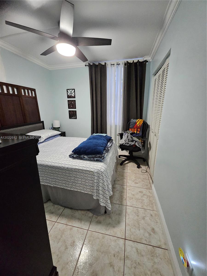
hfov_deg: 89.9
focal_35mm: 13
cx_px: 104
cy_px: 138
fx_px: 104
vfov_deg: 106.2
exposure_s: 1/30
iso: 640
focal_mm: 1.74
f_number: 2.2
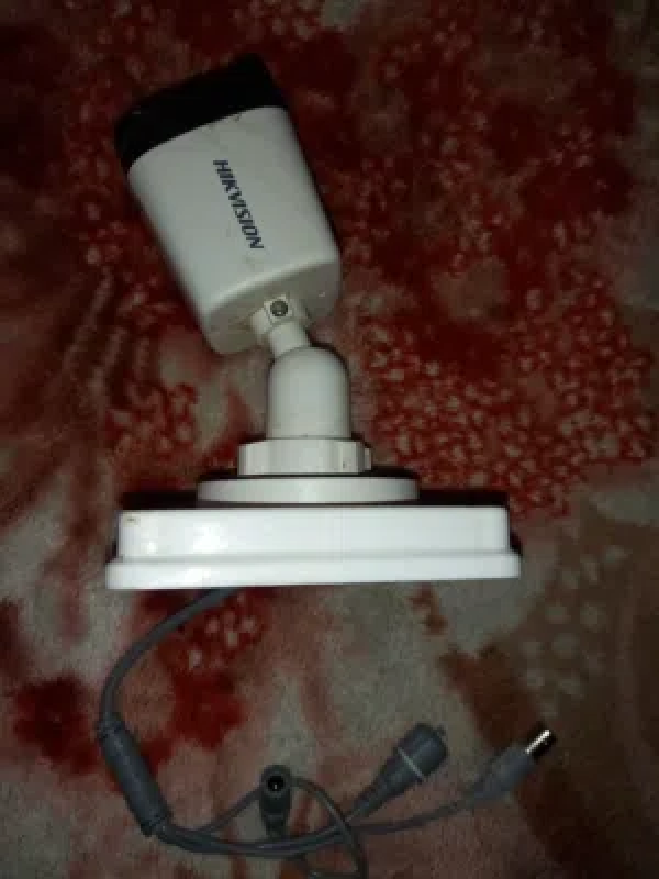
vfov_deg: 69.4
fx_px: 635
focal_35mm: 25
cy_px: 440
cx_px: 330
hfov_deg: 54.9
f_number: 2
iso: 50
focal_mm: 4.6
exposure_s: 1/100
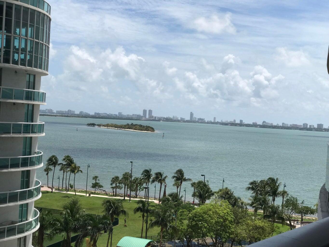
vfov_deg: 25.7
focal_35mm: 57
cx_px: 164
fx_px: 542
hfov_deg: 33.8
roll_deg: -3.7
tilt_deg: -2.4
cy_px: 124
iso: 20
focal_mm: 6.6
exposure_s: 1/1473
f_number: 2.8
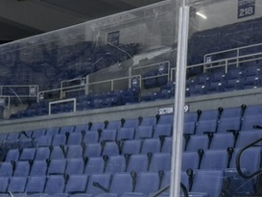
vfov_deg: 16.2
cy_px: 176
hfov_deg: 21.8
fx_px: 681
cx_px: 124
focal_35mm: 90
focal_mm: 6.76
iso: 100
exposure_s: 1/182
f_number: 1.78
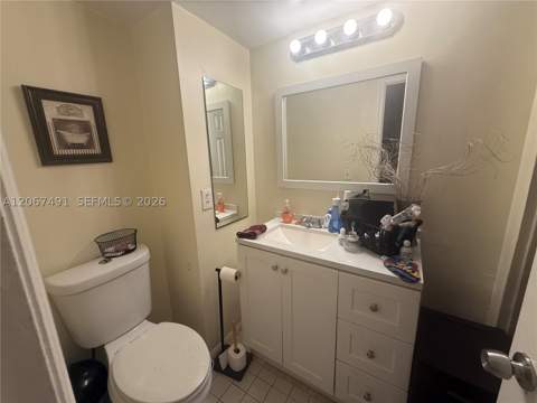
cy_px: 202
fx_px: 217
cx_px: 268
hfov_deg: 102.1
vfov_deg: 85.7
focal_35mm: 14
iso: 200
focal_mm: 2.22
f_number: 2.2
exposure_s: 1/120
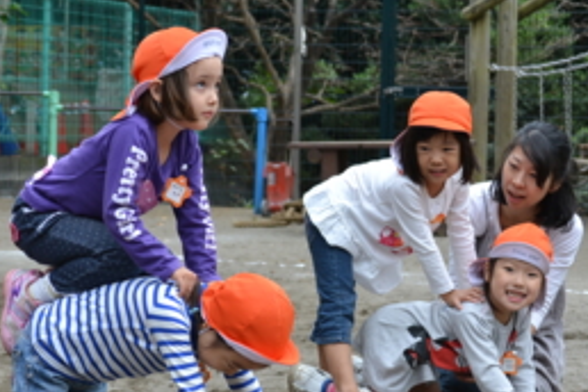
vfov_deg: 10.7
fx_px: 2087
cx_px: 276
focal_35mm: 128
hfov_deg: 16.0
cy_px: 254
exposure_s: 1/125
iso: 320
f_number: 5.6
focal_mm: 55
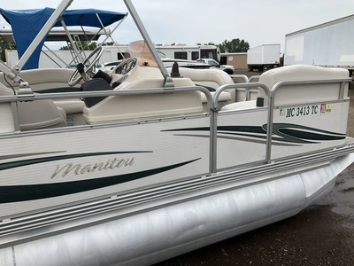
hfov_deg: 61.7
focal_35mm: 29
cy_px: 133
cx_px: 177
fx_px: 297
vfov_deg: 48.2
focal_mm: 3
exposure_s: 1/1015
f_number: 1.8
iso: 25
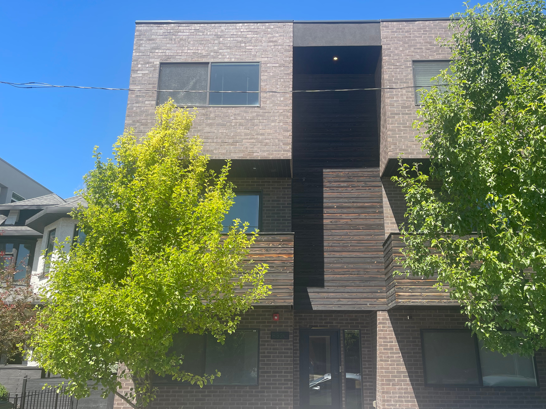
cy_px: 204
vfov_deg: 48.2
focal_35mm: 29
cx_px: 294
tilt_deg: +17.5
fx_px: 457
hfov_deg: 61.6
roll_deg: -0.3
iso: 32
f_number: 1.6
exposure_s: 1/1266
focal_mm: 5.1
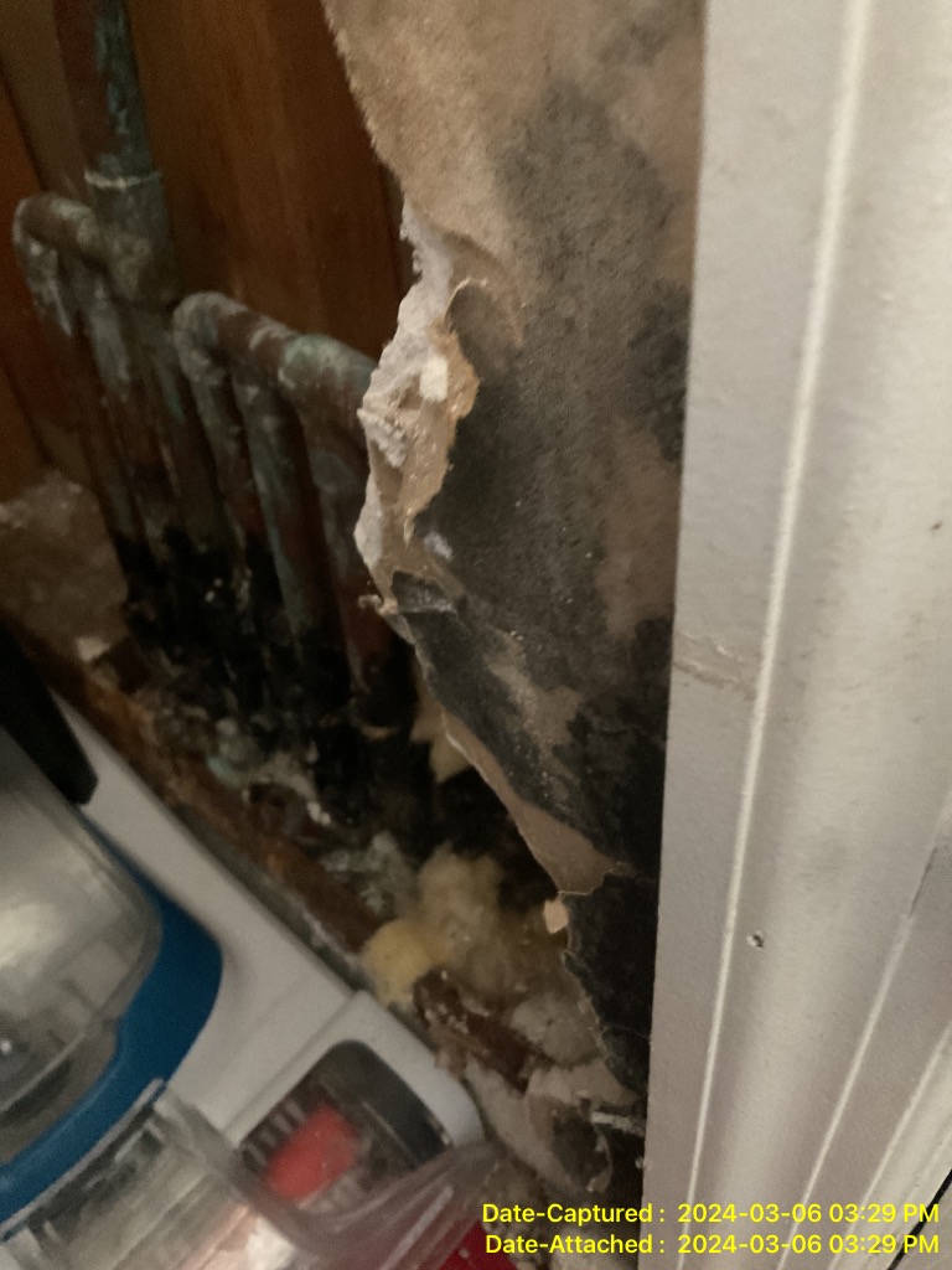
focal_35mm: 29
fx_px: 1063
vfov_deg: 61.7
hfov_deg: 48.2
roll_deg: +8.2
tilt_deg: -42.4
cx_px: 476
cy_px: 635
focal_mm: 3
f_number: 1.8
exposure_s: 1/30
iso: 500
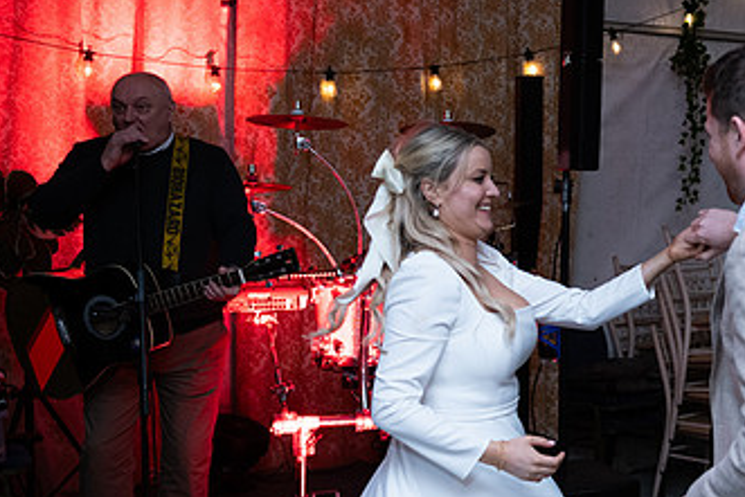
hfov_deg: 30.7
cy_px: 298
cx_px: 641
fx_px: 1304
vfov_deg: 21.6
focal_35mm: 63
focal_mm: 36
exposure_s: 1/160
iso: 800
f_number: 3.5
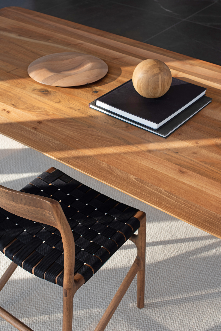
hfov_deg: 27.0
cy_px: 166
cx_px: 110
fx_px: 460
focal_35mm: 50
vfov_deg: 39.6
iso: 100
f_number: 9
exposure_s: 1/40
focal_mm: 50
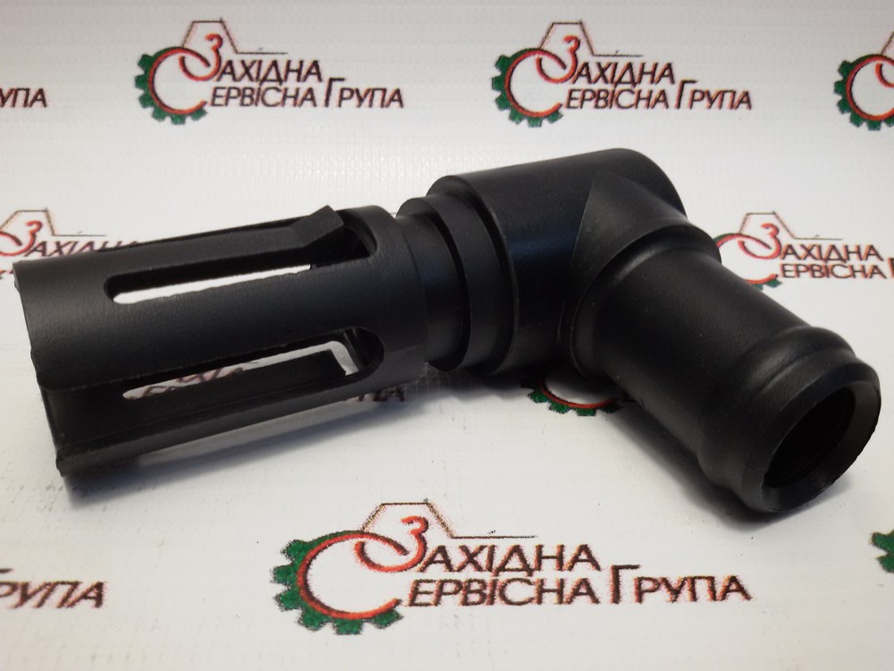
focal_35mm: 31
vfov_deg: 45.4
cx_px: 447
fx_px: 801
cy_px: 336
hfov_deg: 58.4
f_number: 2.4
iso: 50
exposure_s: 1/50
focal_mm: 2.93
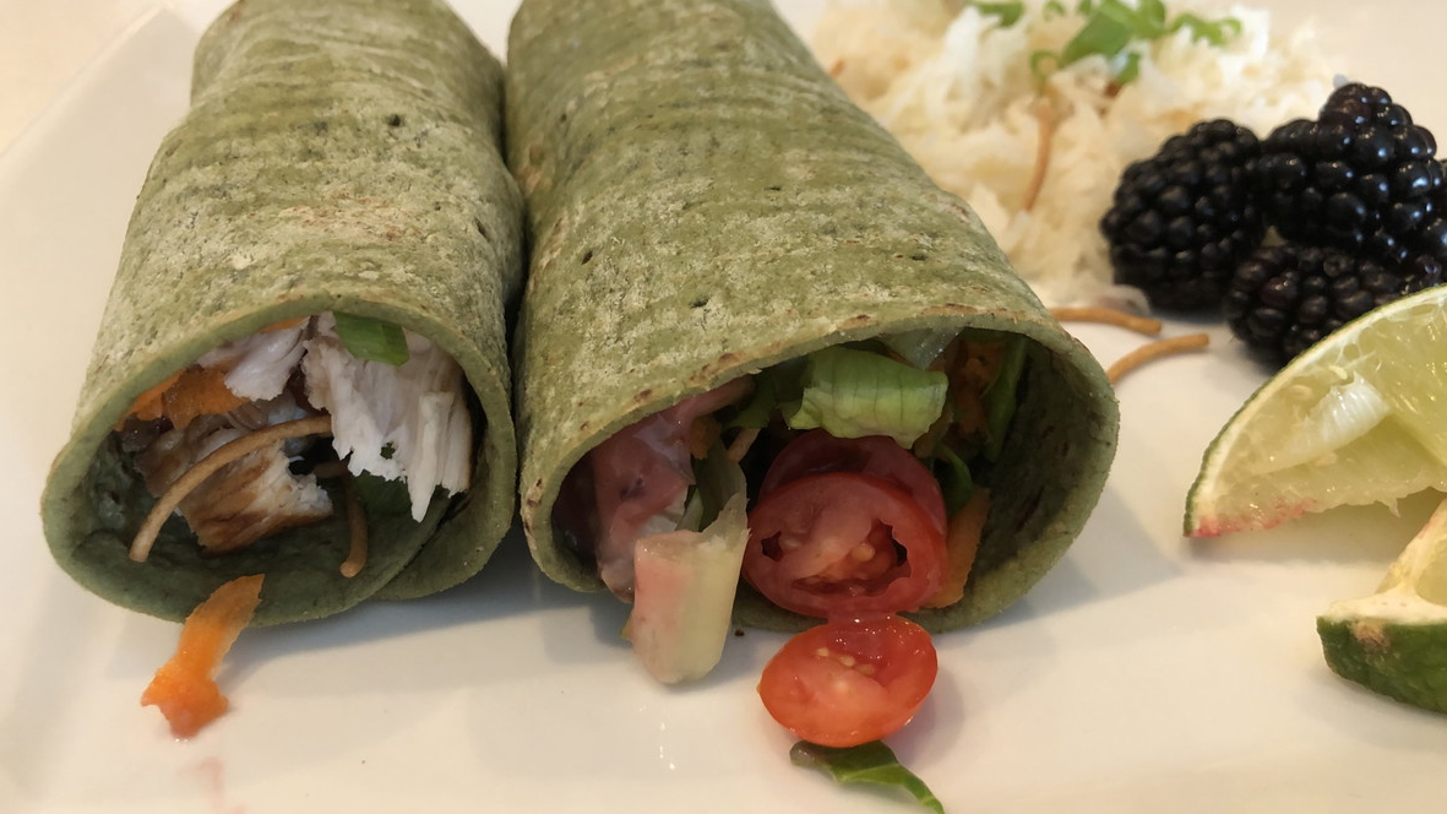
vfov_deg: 37.8
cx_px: 730
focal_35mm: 31
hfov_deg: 62.6
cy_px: 403
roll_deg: +4.1
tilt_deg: -36.0
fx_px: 1189
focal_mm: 4
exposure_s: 1/15
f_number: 1.8
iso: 80
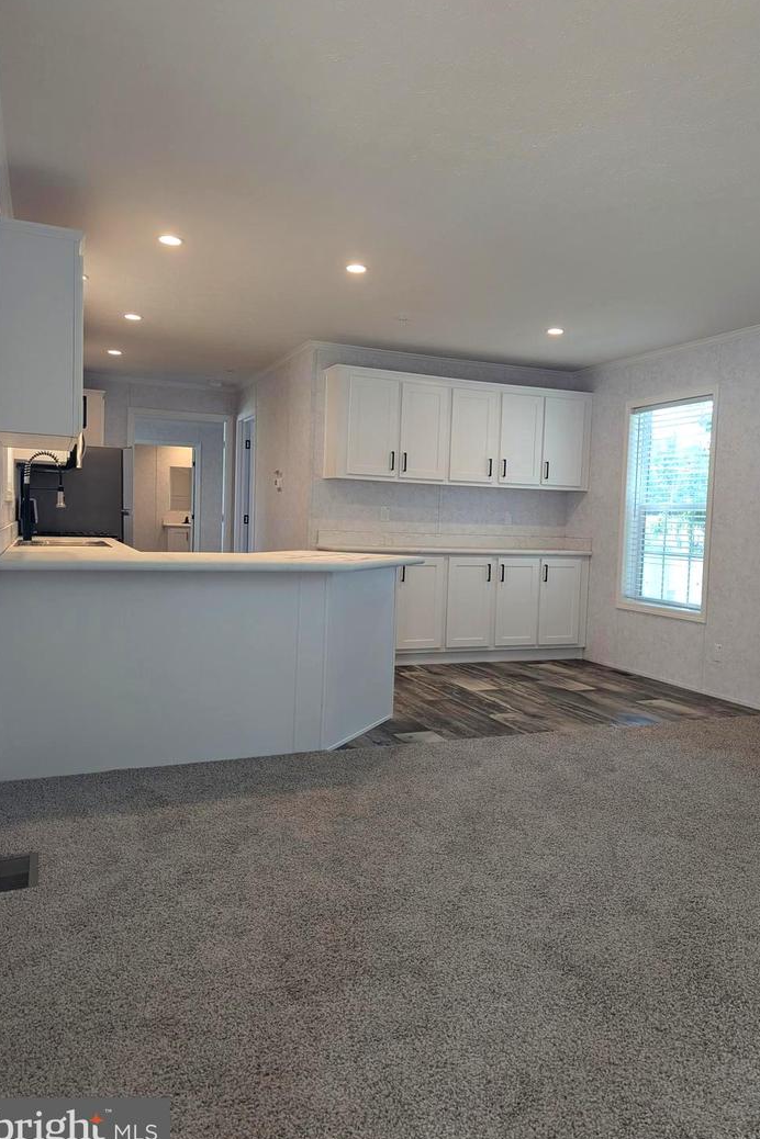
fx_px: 823
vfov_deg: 69.4
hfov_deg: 49.5
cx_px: 423
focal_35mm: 26
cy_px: 568
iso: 138
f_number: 1.85
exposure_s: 1/120
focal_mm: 6.81
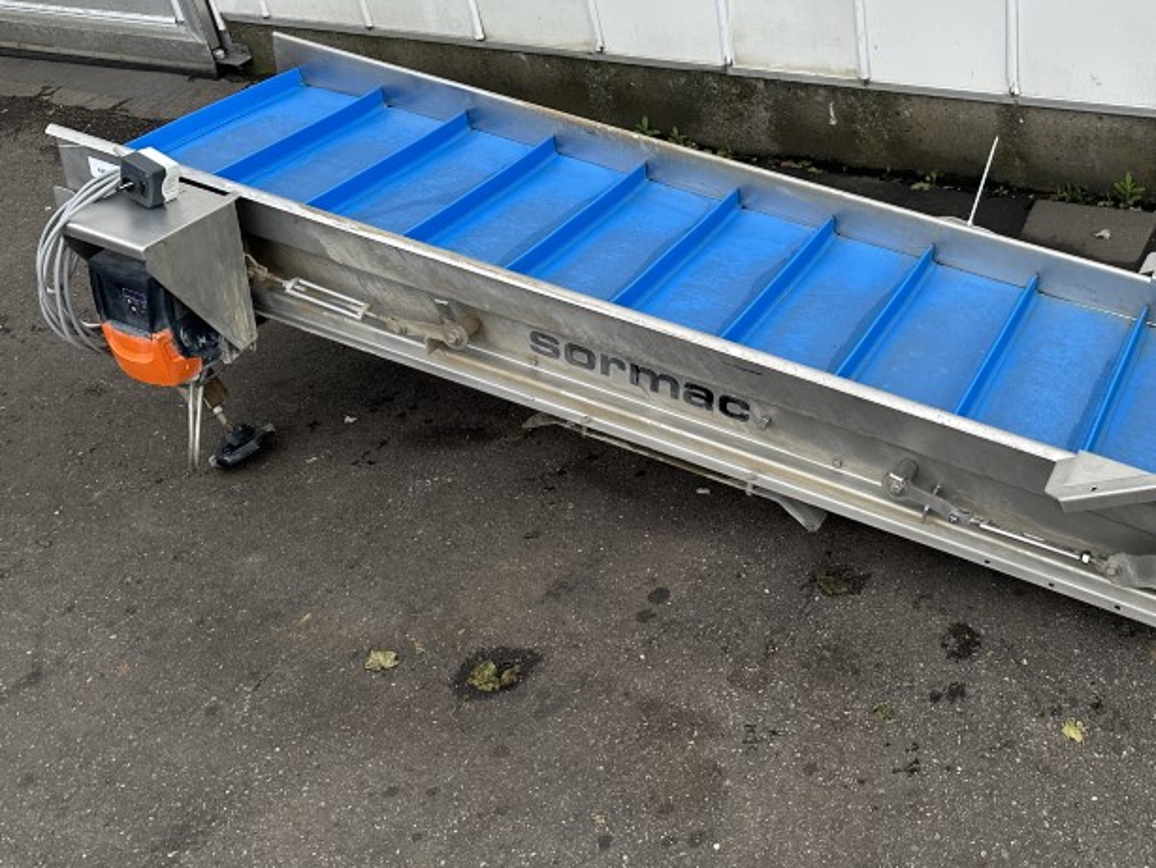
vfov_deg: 35.6
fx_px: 1336
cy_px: 288
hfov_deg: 45.0
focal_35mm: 40
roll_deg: +5.2
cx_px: 885
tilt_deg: -32.6
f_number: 1.78
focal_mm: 6.86
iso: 80
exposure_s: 1/1664
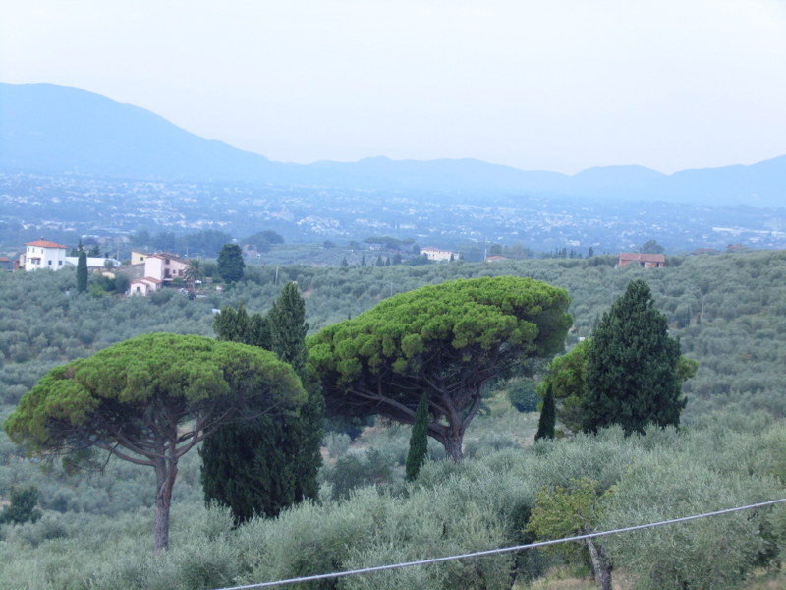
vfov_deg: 11.4
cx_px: 393
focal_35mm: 130
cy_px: 295
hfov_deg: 15.2
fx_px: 2952
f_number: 5
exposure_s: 1/250
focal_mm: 23.8
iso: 100
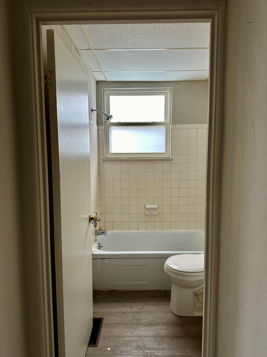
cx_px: 134
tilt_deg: -5.6
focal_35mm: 24
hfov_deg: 56.8
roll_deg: +1.1
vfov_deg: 71.6
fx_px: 247
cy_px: 178
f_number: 1.78
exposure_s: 1/60
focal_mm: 6.86
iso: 160
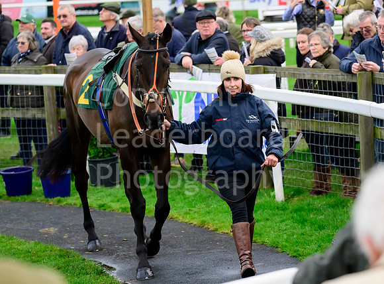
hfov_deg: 11.4
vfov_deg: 8.5
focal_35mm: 174
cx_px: 223
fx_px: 1917
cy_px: 135
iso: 3200
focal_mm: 155
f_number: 5
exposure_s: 1/1000
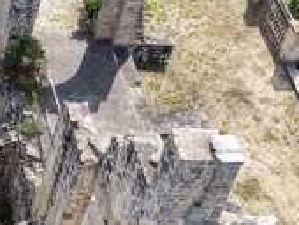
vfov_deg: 8.8
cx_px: -376
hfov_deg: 10.4
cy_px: 181
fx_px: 1462
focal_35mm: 169
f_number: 1.8
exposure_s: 1/2000
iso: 200
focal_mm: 8.67
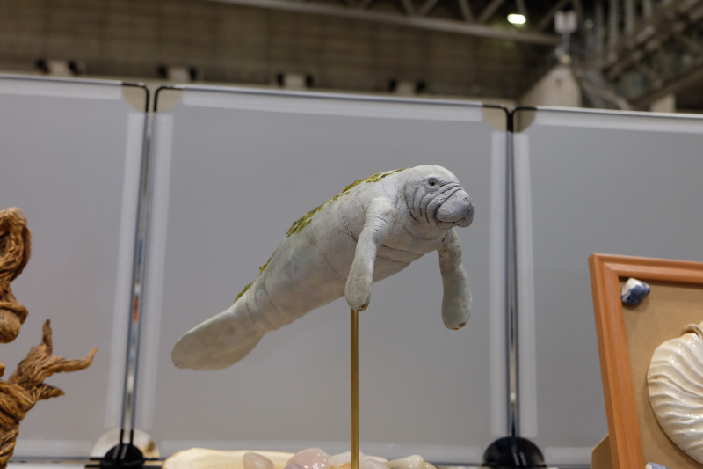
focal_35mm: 32
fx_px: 625
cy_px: 234
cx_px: 352
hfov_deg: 58.7
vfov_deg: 41.1
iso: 2500
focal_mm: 21.1
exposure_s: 1/125
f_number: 4
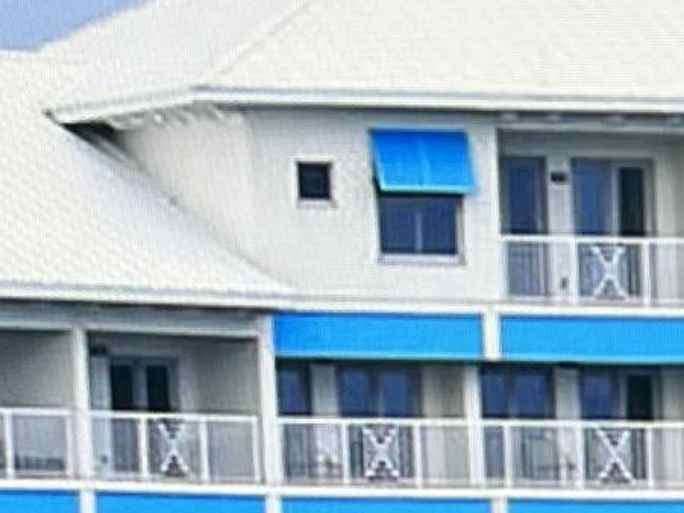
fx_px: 3418
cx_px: 940
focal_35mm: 173
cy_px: 891
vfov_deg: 8.3
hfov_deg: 11.1
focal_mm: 5.7
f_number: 1.5
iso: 32
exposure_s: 1/129
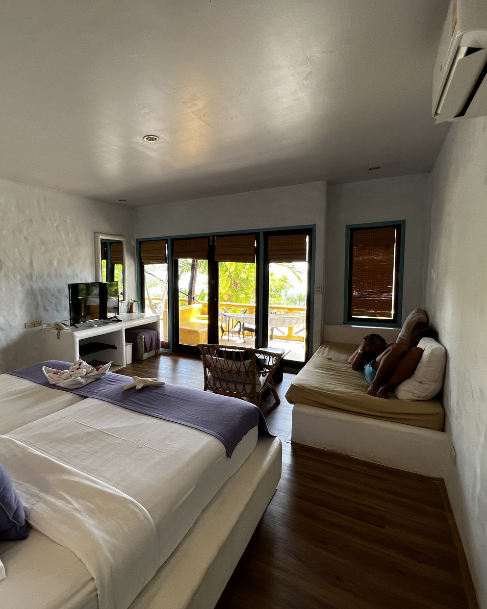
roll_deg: +0.8
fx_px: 306
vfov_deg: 89.6
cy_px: 304
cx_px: 178
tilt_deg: -6.3
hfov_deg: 75.4
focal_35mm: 17
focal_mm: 1.57
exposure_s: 1/99
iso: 50
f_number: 1.8
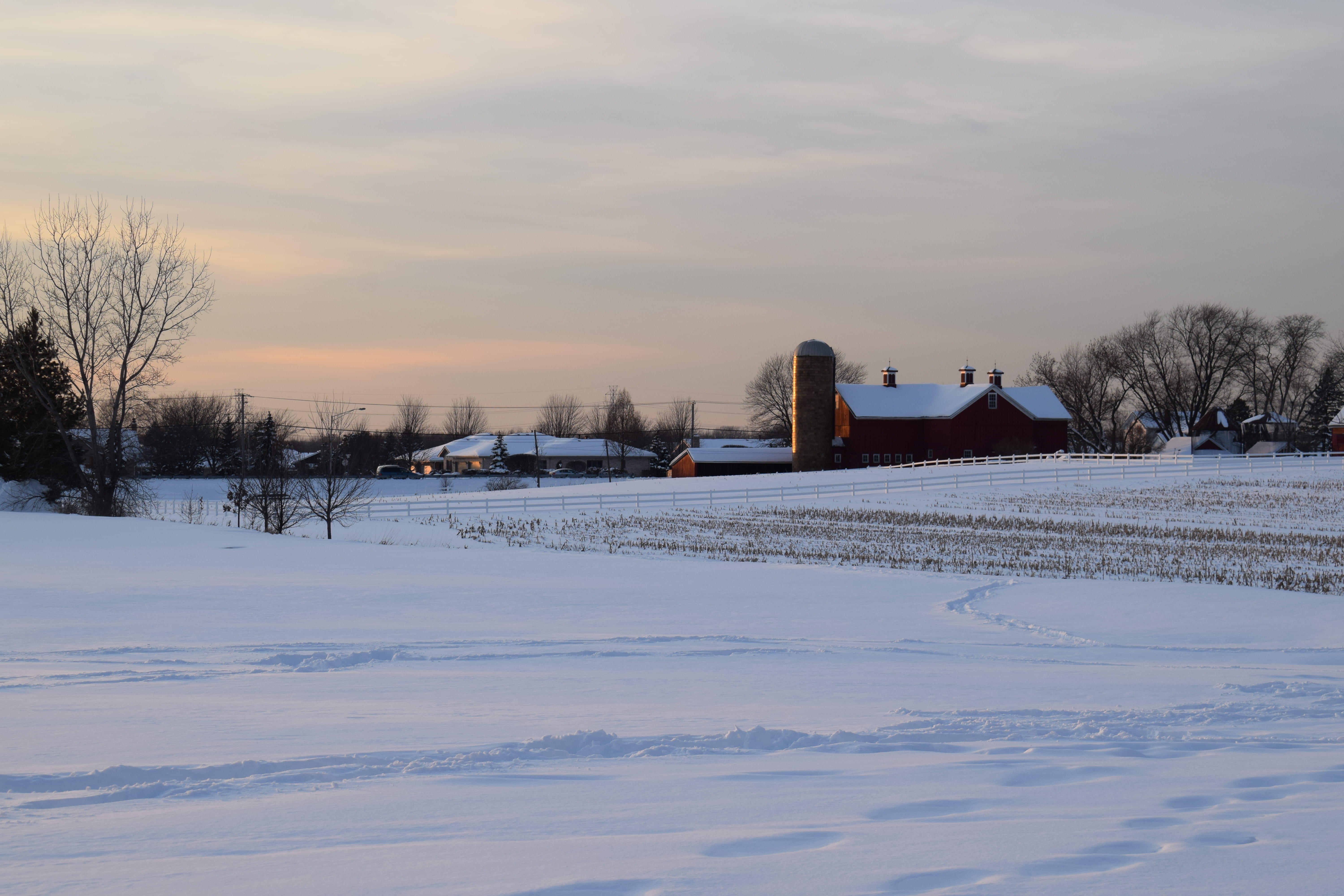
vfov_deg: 16.6
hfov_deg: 24.6
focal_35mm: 82
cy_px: 448
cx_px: 672
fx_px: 3080
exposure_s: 1/250
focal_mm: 55
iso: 360
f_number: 8
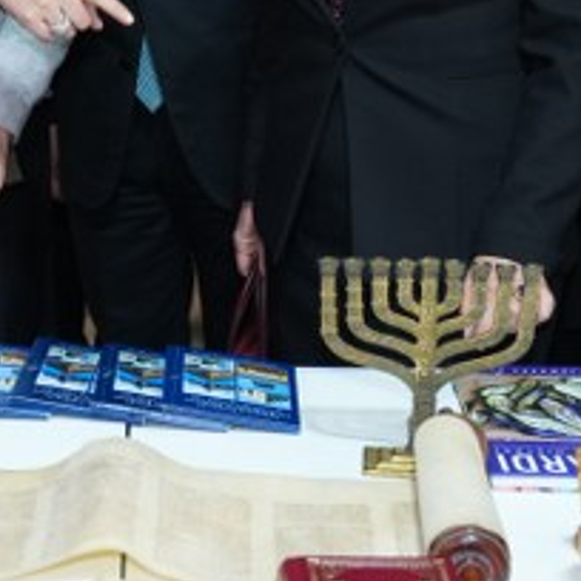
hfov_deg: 17.3
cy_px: -81
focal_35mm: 100
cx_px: 174
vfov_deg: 16.8
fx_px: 1899
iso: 1600
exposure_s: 1/200
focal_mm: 30
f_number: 5
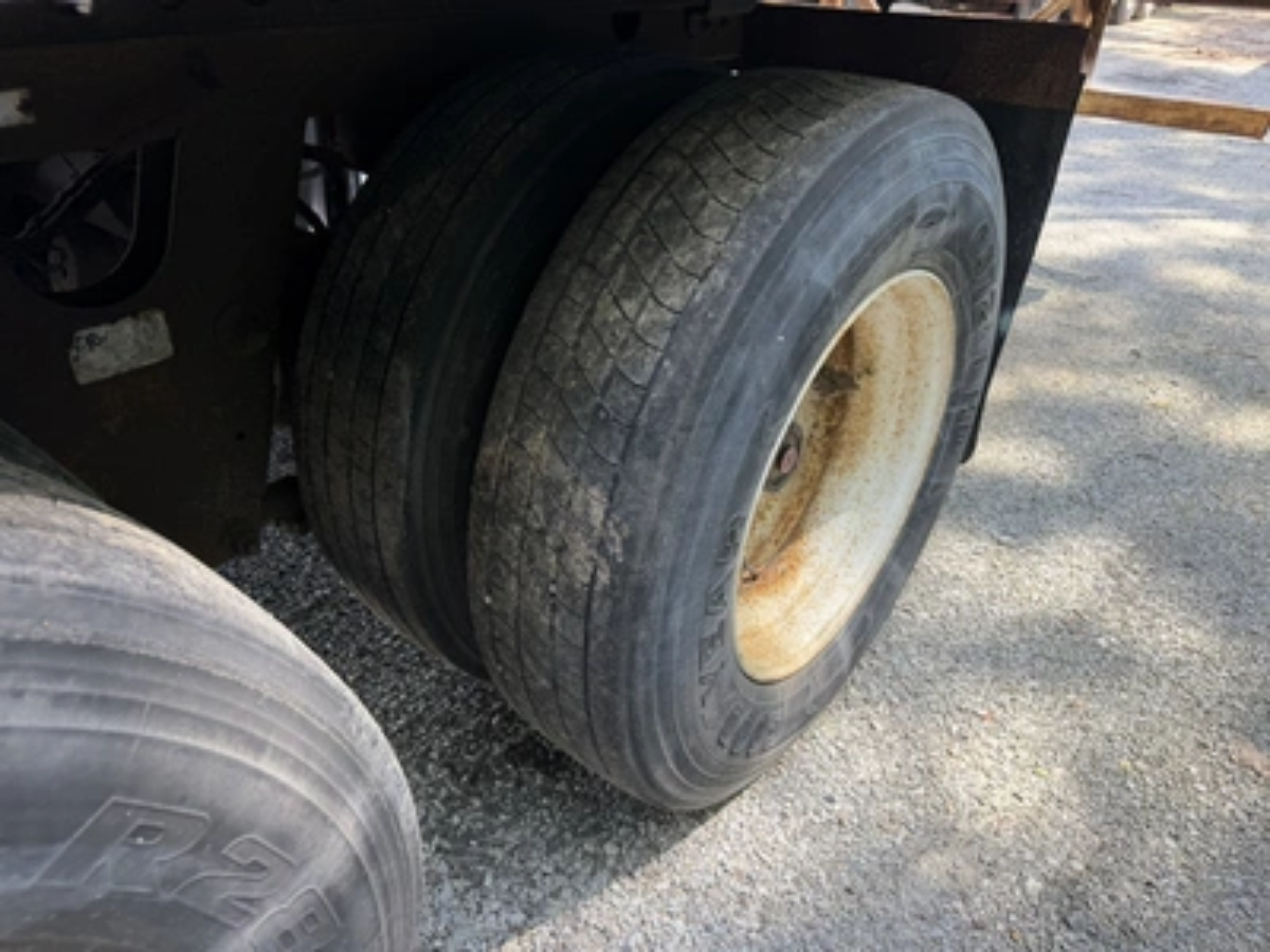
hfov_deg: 71.6
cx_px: 635
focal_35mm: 24
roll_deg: -1.6
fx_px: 881
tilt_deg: -39.3
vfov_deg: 56.8
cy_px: 476
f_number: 1.78
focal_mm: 6.76
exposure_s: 1/187
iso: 80
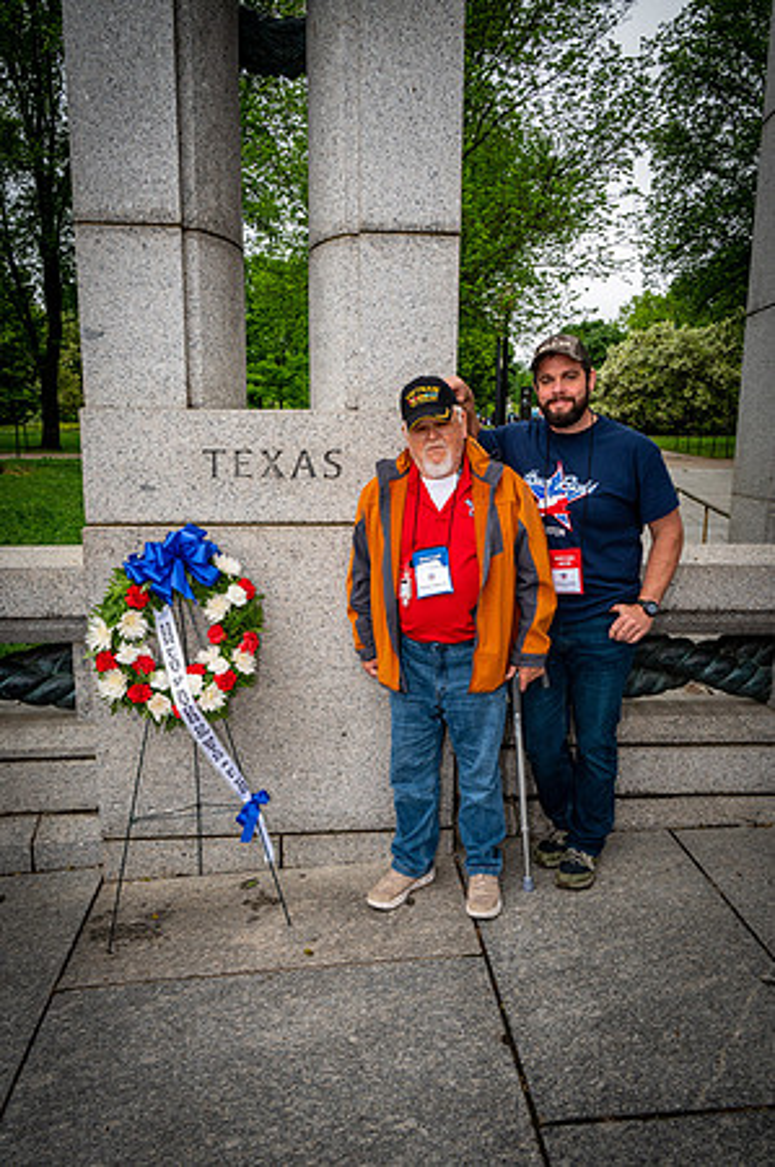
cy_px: 584
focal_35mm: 26
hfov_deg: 50.3
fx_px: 825
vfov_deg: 70.5
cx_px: 388
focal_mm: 25.5
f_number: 8
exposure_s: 1/640
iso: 1100
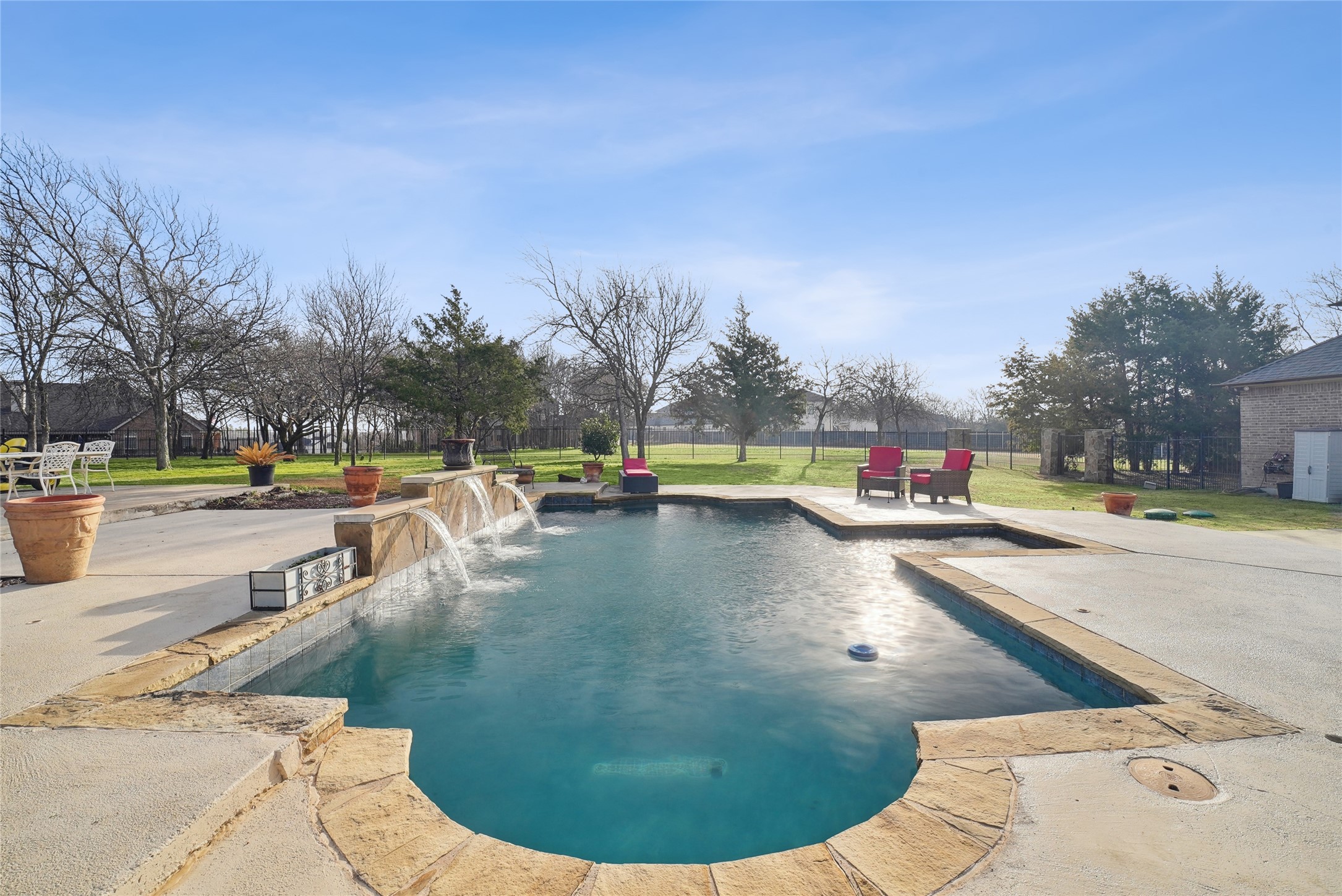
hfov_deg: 104.2
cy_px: 448
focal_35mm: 14
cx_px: 671
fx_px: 522
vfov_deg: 81.3
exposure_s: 1/160
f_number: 9
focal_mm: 14
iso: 320
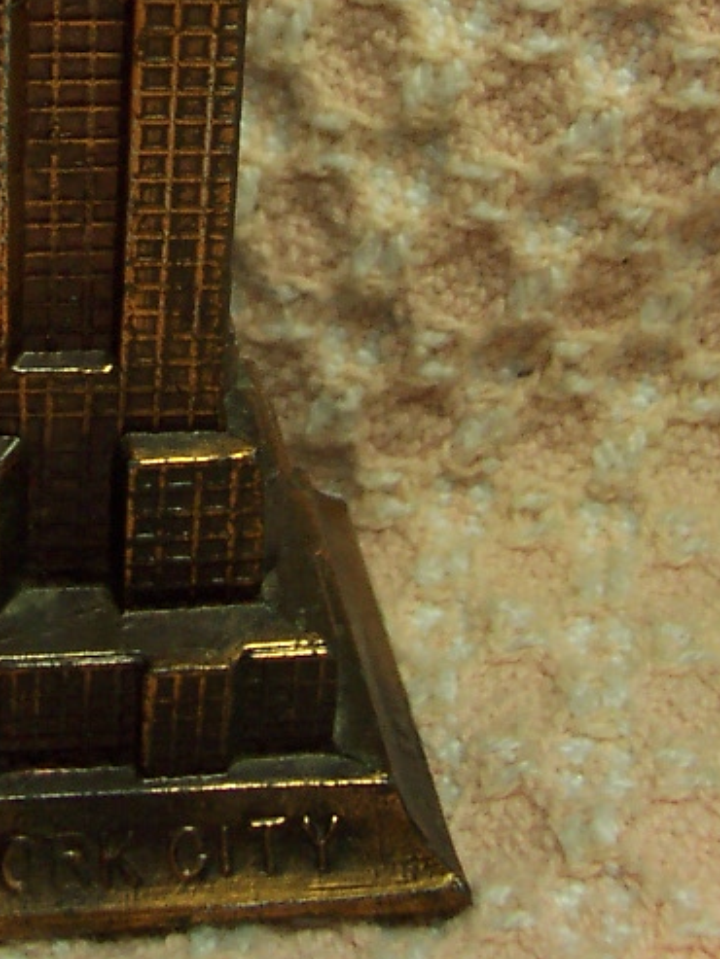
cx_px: 23
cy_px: 37
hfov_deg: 16.1
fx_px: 2495
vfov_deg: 21.1
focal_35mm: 90
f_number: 2.8
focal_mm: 5.6
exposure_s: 1/90
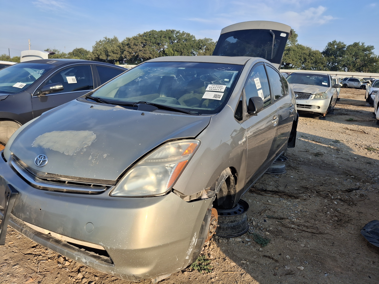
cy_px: 142
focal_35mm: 25
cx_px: 190
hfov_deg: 69.4
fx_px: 274
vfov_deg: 54.9
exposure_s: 1/1140
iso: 32
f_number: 1.8
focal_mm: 4.69
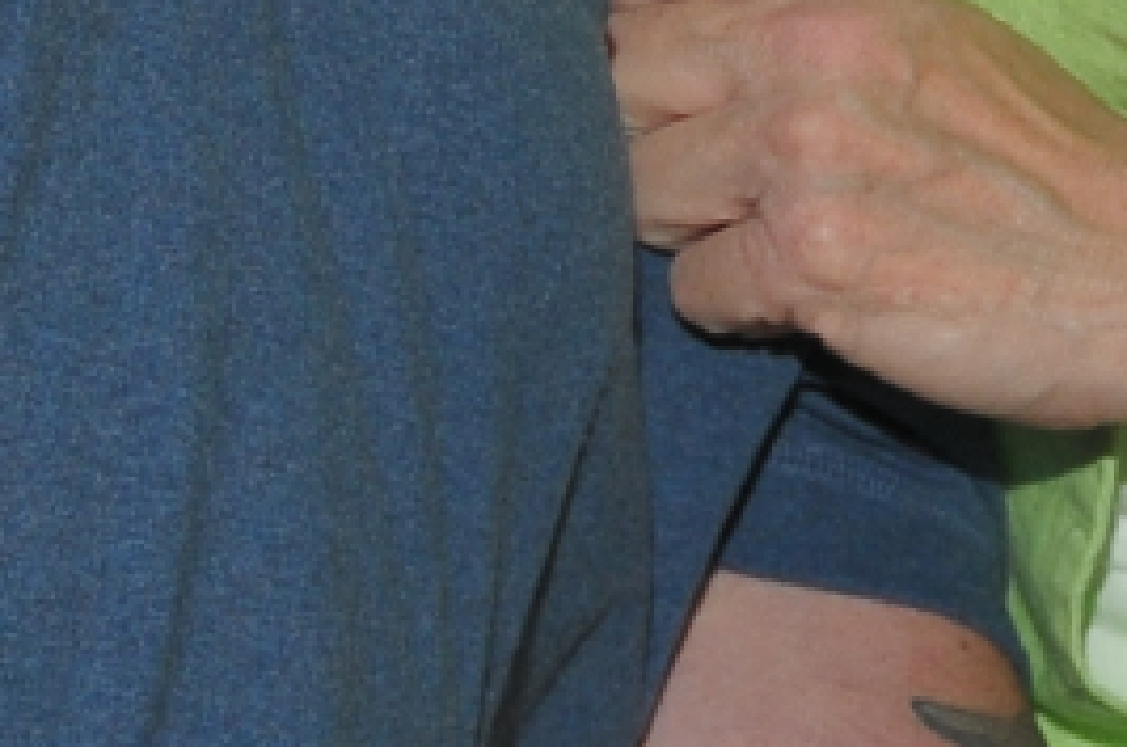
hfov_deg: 7.3
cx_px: 726
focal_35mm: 283
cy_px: -1262
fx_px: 8843
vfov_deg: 4.7
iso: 250
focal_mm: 28
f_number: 6.3
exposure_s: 1/200
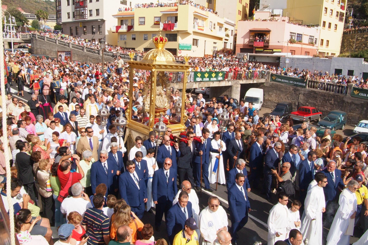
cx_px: 184
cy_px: 122
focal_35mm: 29
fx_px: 296
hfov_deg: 63.7
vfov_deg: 45.0
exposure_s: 1/180
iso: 800
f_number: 22
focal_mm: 19
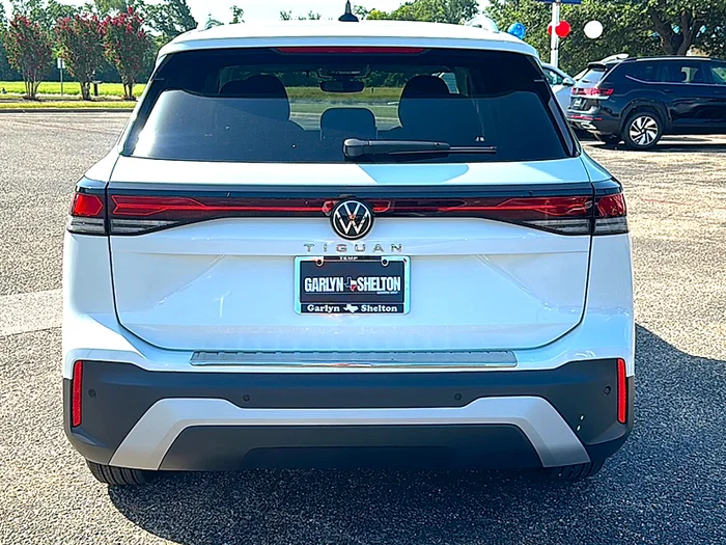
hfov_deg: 47.9
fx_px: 818
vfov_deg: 36.8
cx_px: 363
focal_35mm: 39
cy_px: 272
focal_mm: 6.86
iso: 80
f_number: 1.78
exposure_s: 1/2674
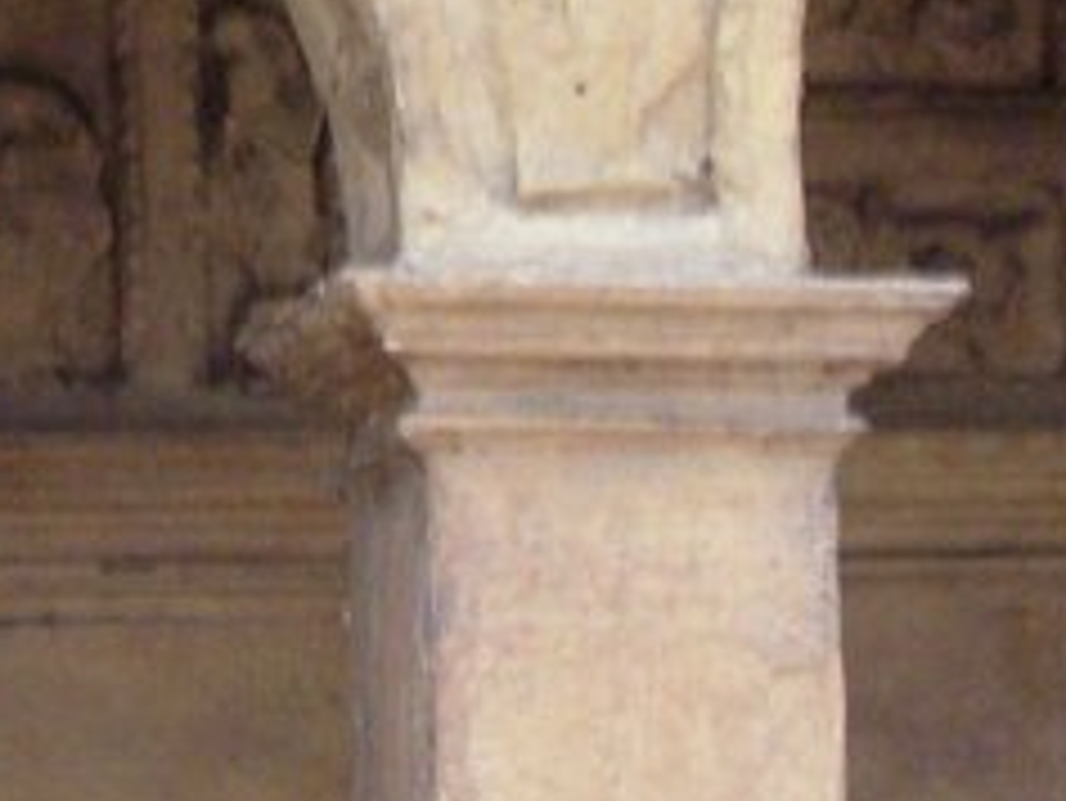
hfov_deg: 10.1
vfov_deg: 7.6
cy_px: -220
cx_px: -40
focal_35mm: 194
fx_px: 5977
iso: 200
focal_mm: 7.7
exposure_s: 1.48
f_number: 3.5
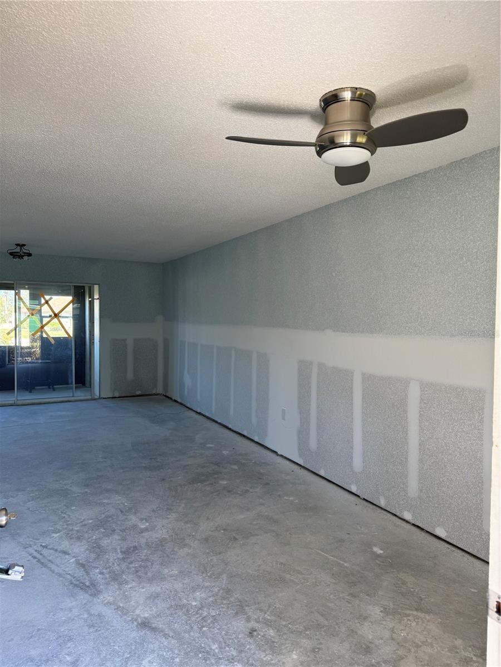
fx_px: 463
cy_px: 334
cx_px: 250
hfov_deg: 56.8
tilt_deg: -2.6
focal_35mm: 24
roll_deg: -0.1
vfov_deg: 71.6
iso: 64
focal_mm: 6.76
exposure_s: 1/121
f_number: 1.78
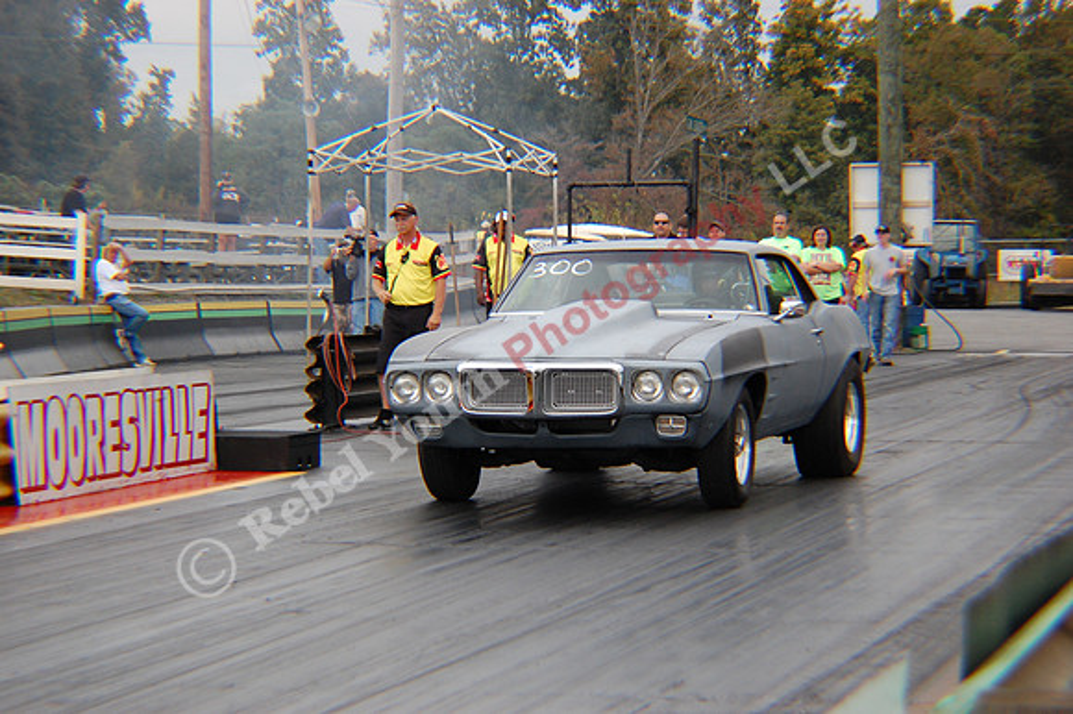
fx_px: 2457
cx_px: 536
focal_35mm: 82
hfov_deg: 24.6
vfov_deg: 16.5
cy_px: 357
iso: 560
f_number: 5.6
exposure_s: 1/500
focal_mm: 55
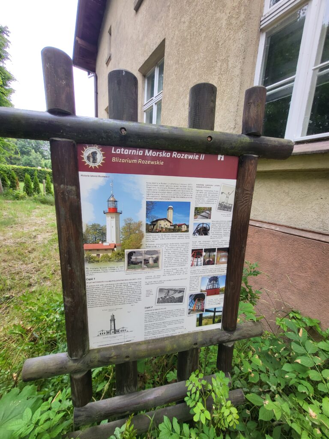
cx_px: 164
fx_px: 165
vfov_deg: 106.2
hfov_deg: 89.9
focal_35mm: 13
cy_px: 220
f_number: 2.2
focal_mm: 1.74
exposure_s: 1/137
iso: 32
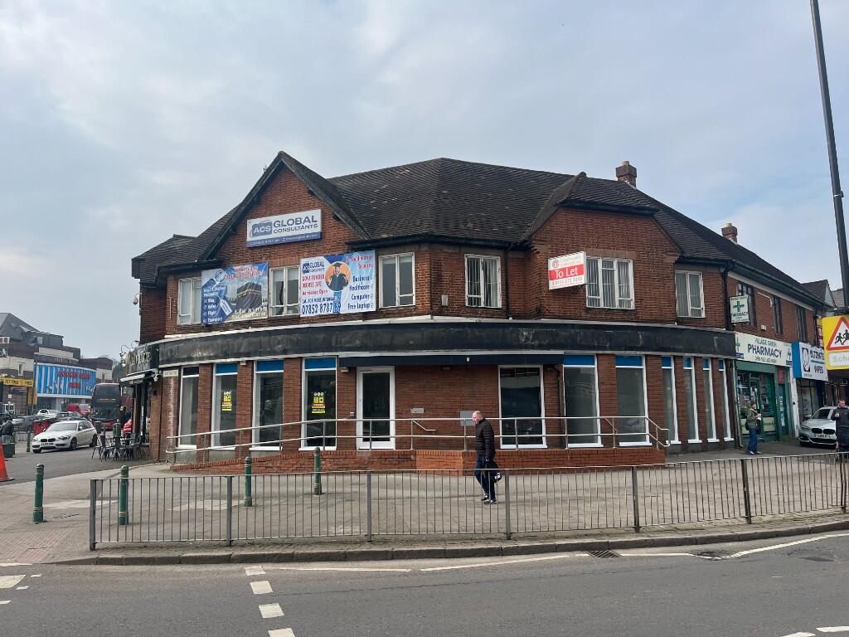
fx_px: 638
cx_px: 424
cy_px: 318
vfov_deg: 53.1
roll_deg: -0.3
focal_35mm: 26
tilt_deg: +7.3
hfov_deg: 67.3
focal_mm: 5.1
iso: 50
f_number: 1.6
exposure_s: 1/2755
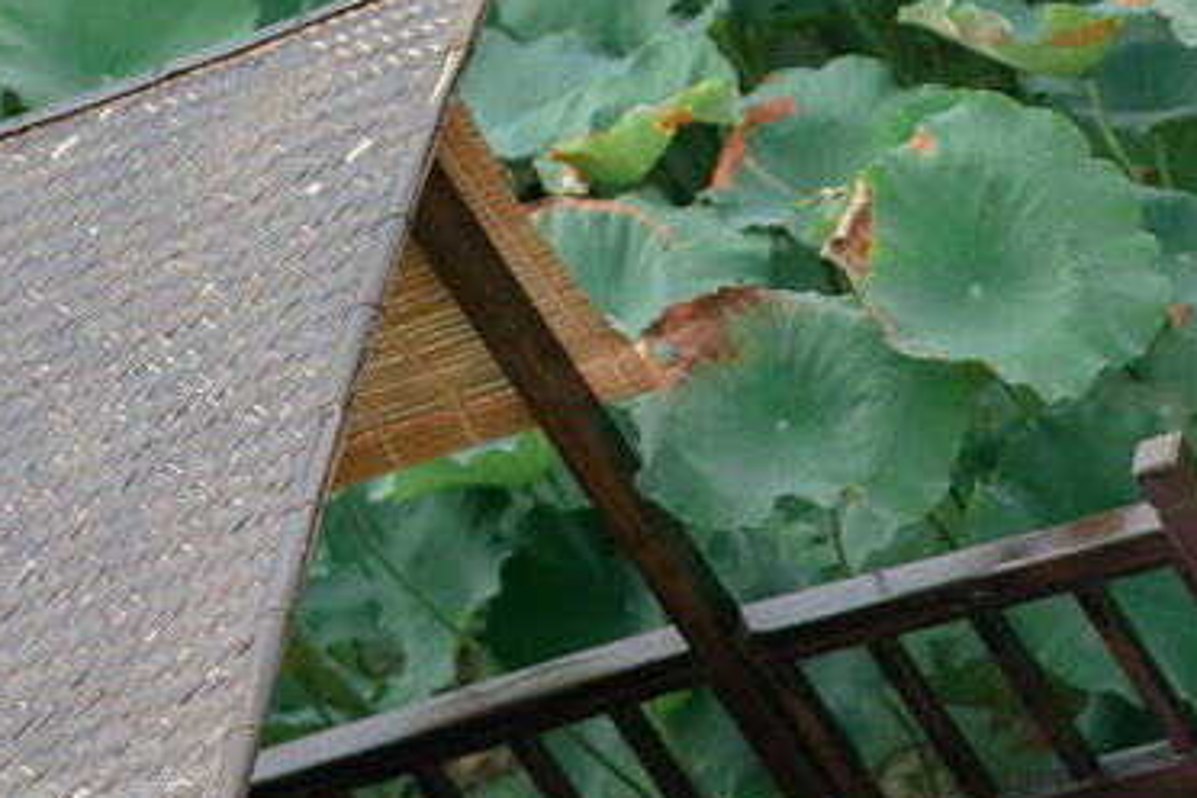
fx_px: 7979
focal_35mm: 240
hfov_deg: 8.5
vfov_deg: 5.7
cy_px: 1017
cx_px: 1300
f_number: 1.8
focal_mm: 85
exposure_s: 1/2500
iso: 100
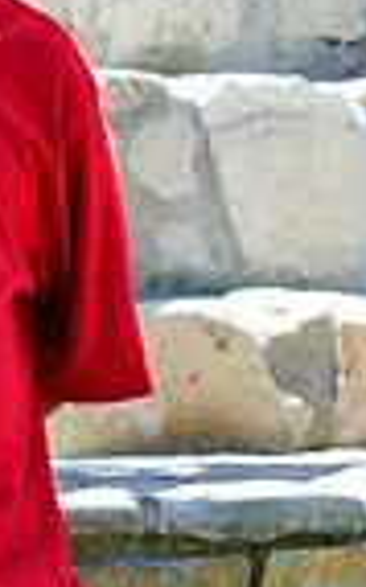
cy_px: 240
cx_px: -572
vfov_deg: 2.4
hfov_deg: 1.5
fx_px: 13863
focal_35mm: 866
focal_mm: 140
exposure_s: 1/1000
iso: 640
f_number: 8
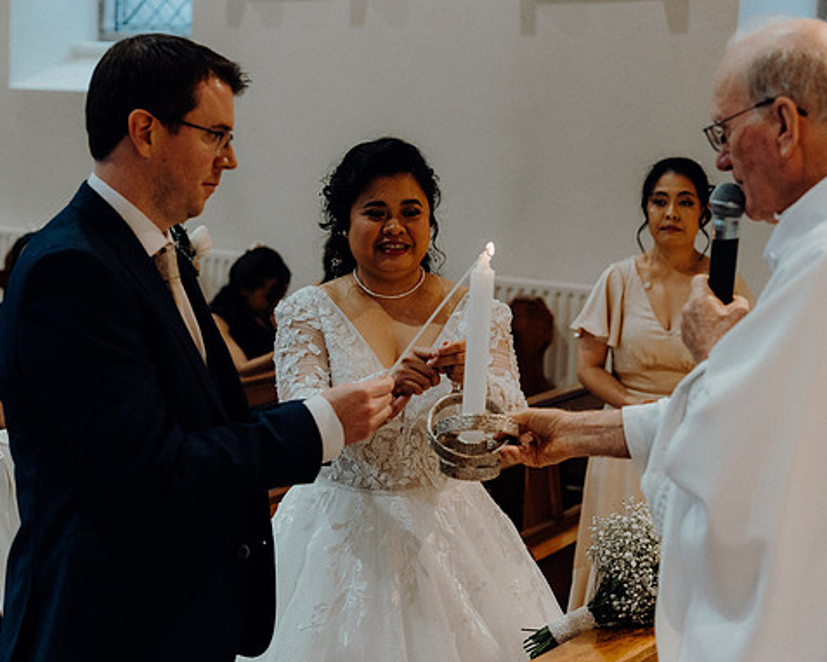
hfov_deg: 29.1
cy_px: 330
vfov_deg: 23.5
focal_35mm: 65
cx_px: 425
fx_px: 1592
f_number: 3.2
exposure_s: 1/160
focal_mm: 57
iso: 2000
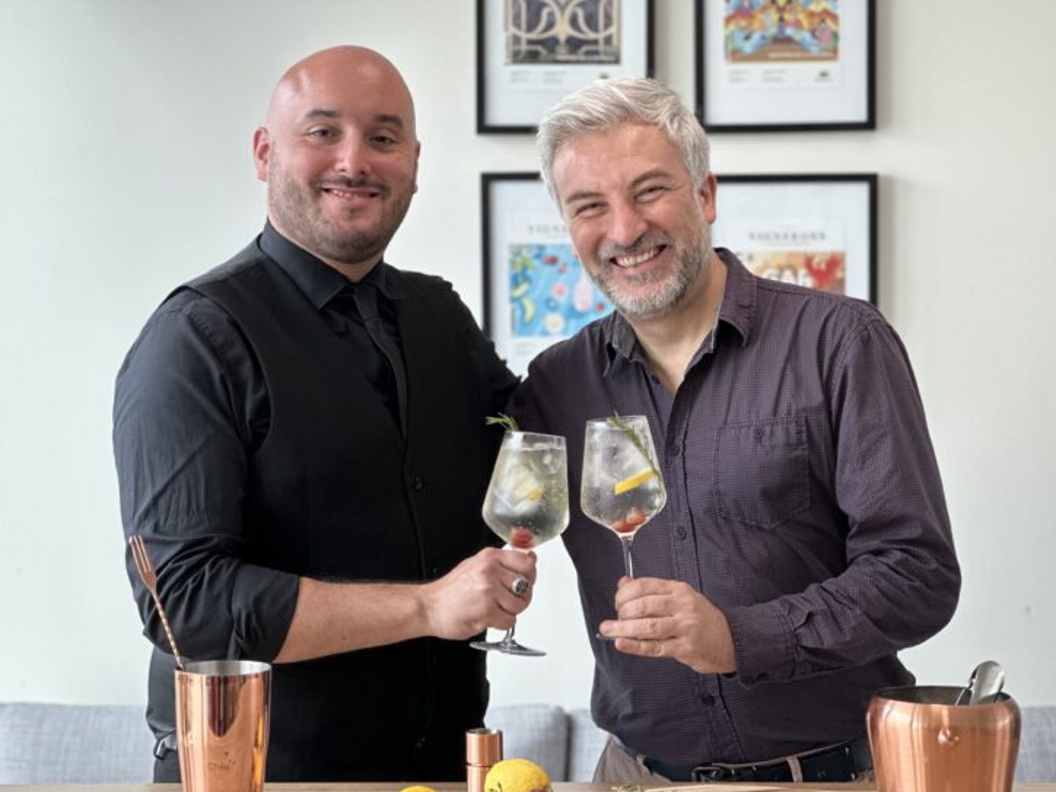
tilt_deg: -2.1
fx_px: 2532
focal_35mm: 83
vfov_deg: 17.8
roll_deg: +0.0
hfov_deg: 23.6
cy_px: 421
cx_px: 499
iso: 125
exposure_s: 1/100
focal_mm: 9
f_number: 2.8
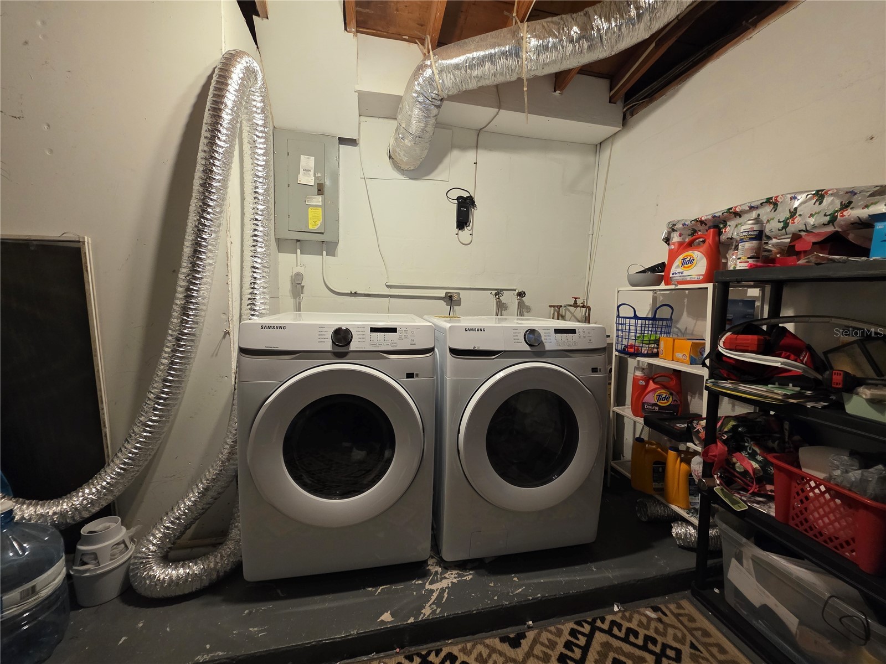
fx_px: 333
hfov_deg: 106.2
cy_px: 332
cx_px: 443
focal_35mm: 13
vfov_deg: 89.9
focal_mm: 2.2
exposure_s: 1/100
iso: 500
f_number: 1.9
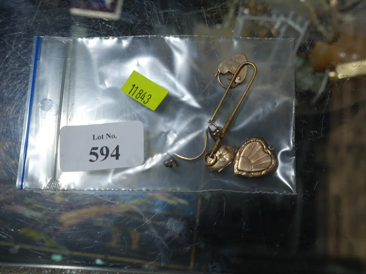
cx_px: 183
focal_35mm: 48
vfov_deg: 30.3
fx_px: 508
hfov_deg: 39.7
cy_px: 137
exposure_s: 1/80
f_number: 5.6
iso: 200
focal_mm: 24
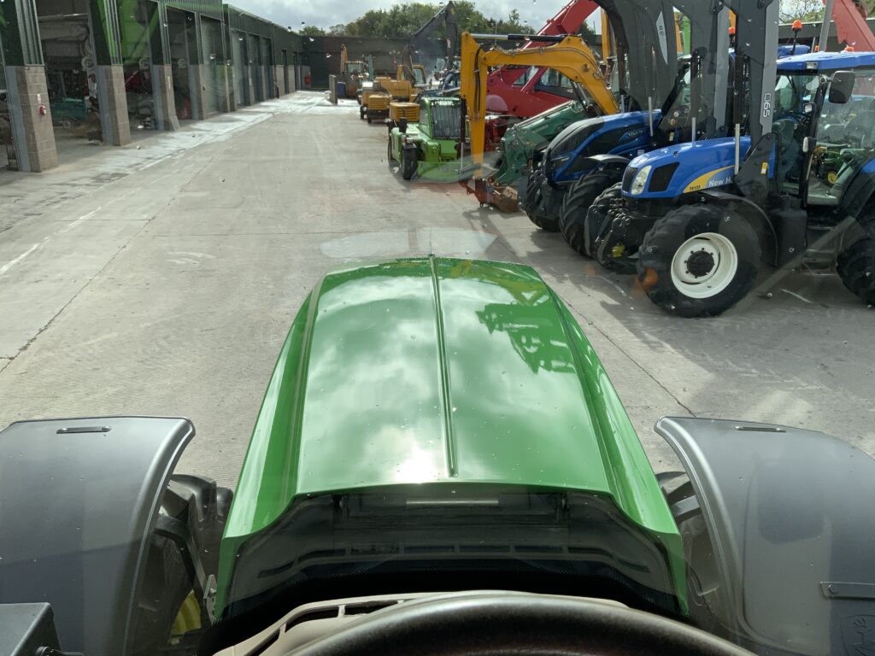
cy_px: 328
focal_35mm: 29
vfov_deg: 48.2
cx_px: 438
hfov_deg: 61.7
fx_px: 733
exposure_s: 1/1311
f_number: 1.8
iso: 16
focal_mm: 3
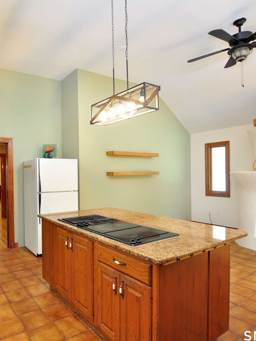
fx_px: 217
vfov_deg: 76.4
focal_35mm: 22
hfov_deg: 57.7
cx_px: 61
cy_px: 172
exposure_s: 1/30
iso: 800
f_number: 4
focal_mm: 10
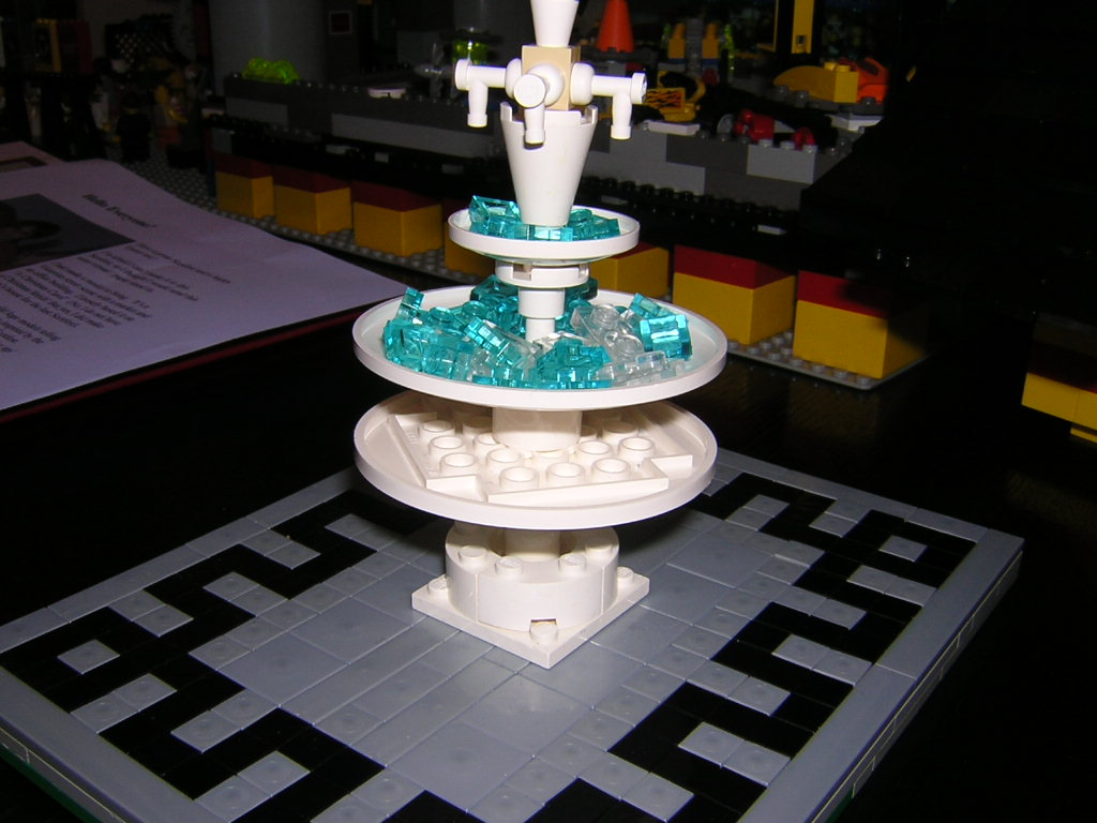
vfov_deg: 39.7
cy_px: 412
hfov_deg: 51.4
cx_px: 548
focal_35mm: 36
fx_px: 1141
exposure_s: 1/60.1
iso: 100
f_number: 5.2
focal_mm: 4.7
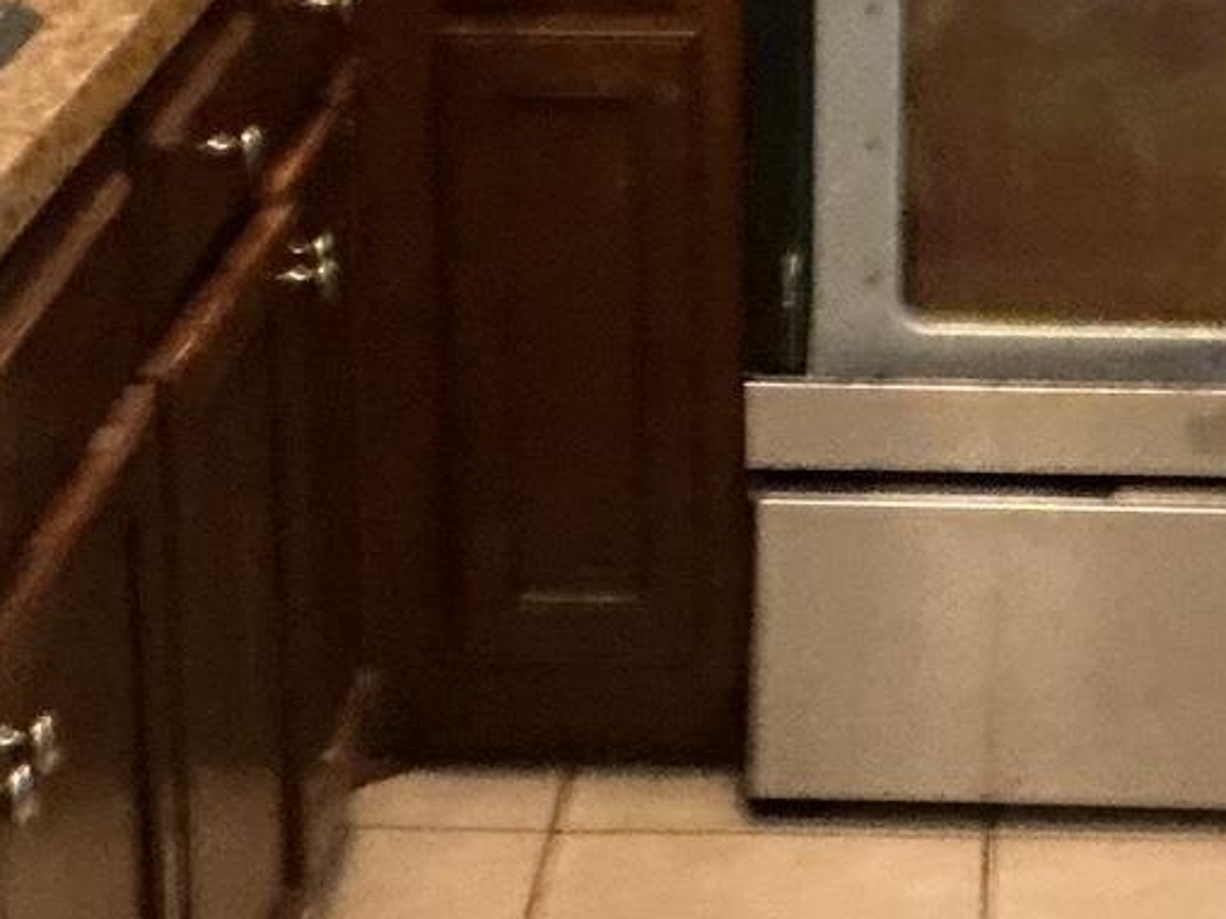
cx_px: 1018
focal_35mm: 115
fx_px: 4073
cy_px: 2
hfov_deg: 17.0
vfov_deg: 12.7
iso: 500
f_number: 1.8
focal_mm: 3
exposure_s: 1/30
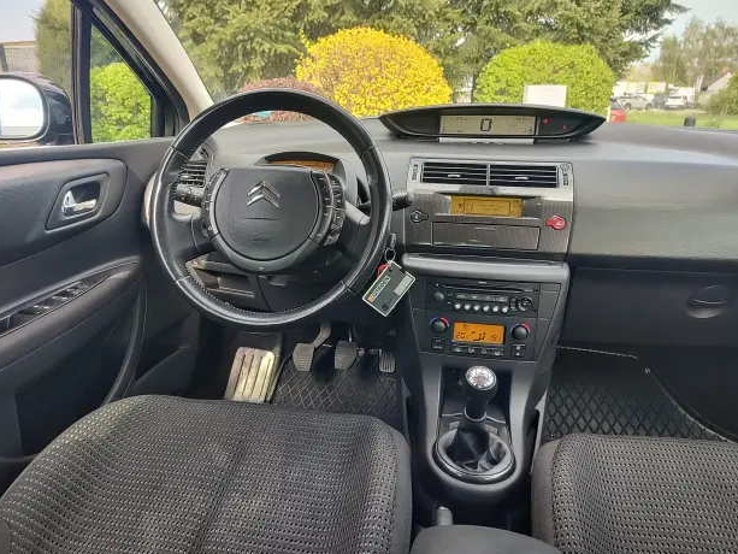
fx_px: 512
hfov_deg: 71.6
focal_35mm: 24
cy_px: 279
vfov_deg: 56.8
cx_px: 361
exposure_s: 1/146
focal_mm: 5.56
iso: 100
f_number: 1.8
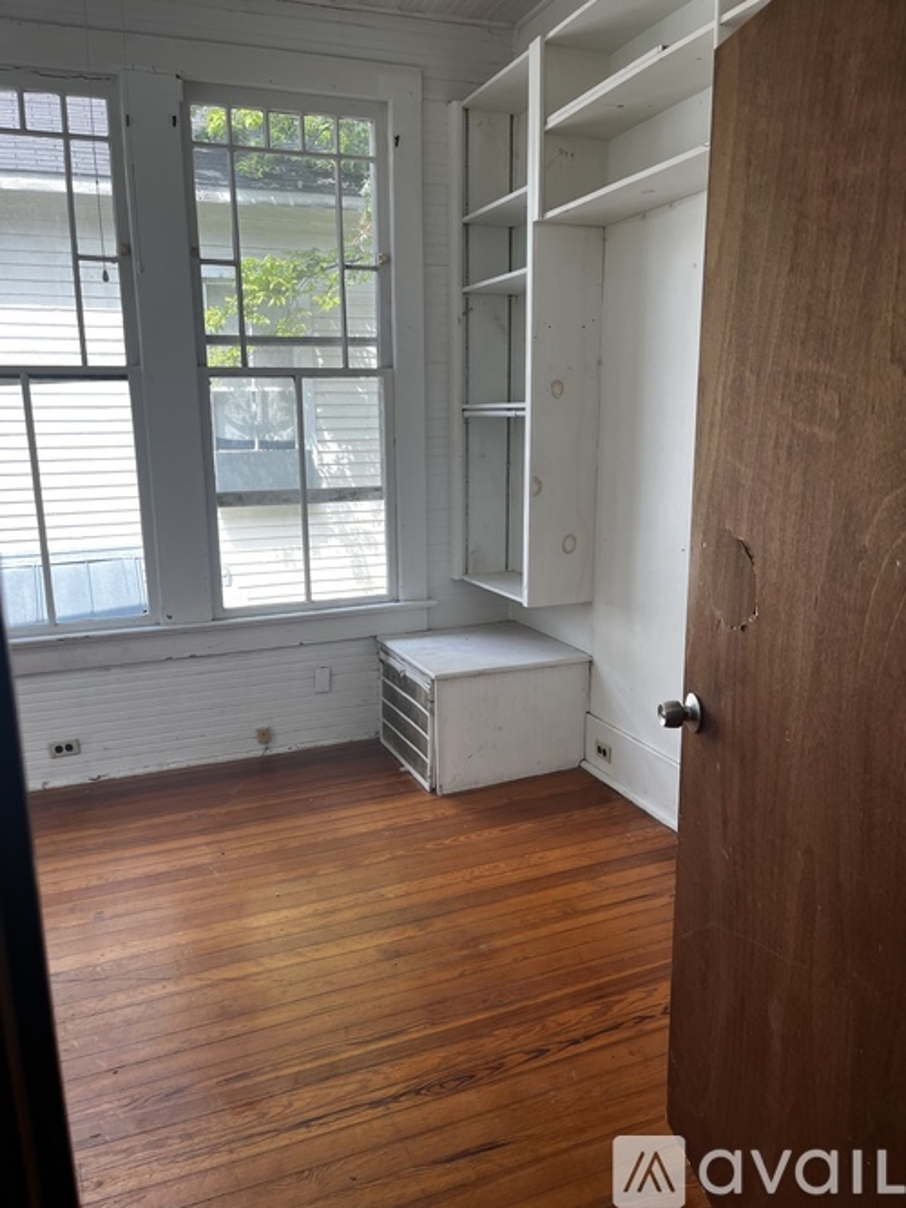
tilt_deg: -10.6
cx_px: 453
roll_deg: +0.7
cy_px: 604
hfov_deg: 53.0
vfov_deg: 67.3
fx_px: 908
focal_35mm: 26
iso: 40
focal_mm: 5.1
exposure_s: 1/174
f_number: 1.6
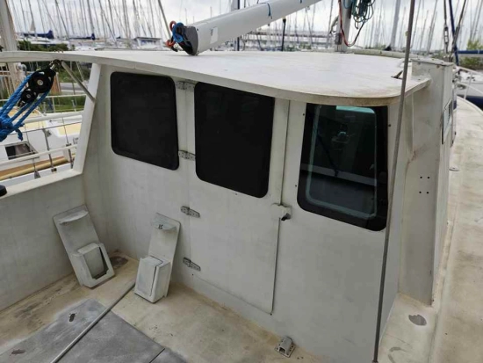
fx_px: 321
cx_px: 242
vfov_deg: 58.9
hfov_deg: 73.9
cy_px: 182
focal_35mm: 23
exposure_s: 1/1120
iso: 40
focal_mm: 5.4
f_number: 1.8
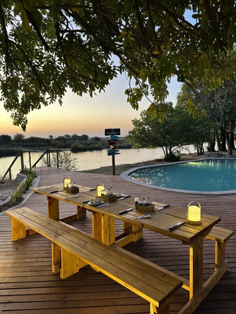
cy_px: 157
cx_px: 118
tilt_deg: -4.0
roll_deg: +0.8
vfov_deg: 71.6
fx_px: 218
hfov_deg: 56.8
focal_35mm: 24
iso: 160
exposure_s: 1/50
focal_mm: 6.86
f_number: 1.78
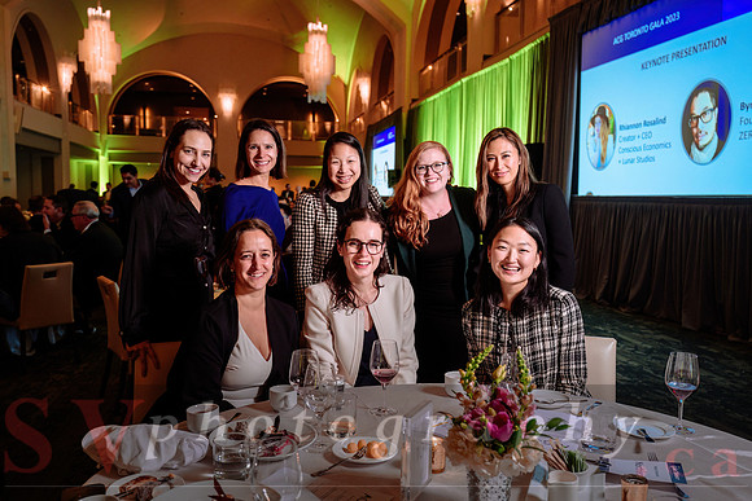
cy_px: 250
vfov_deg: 42.4
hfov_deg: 60.3
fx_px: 647
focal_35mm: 31
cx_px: 376
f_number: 4
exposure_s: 1/50
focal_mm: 30.5
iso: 1000
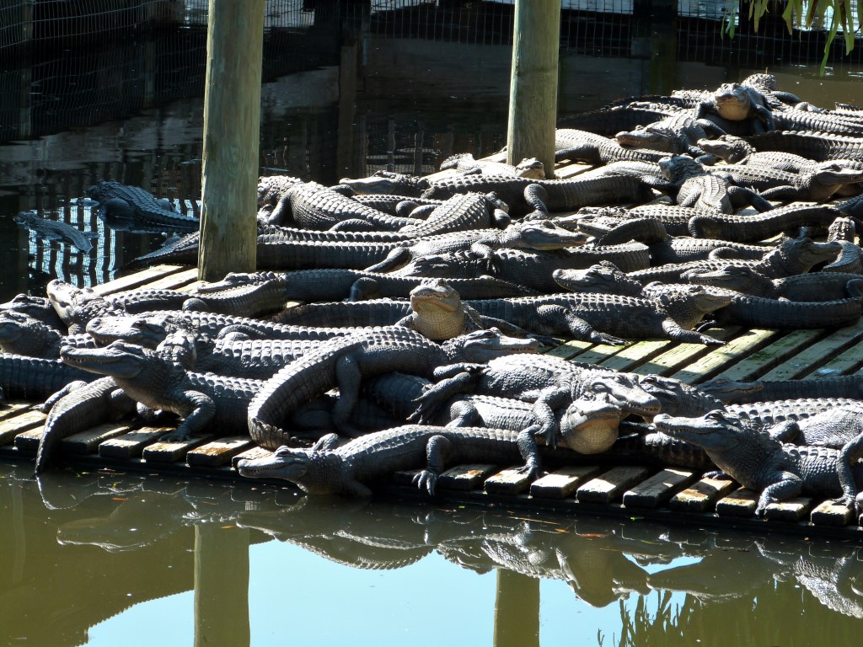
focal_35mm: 174
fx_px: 4338
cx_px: 432
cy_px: 324
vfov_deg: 8.5
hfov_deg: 11.4
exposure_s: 1/160
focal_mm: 31.3
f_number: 4
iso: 100
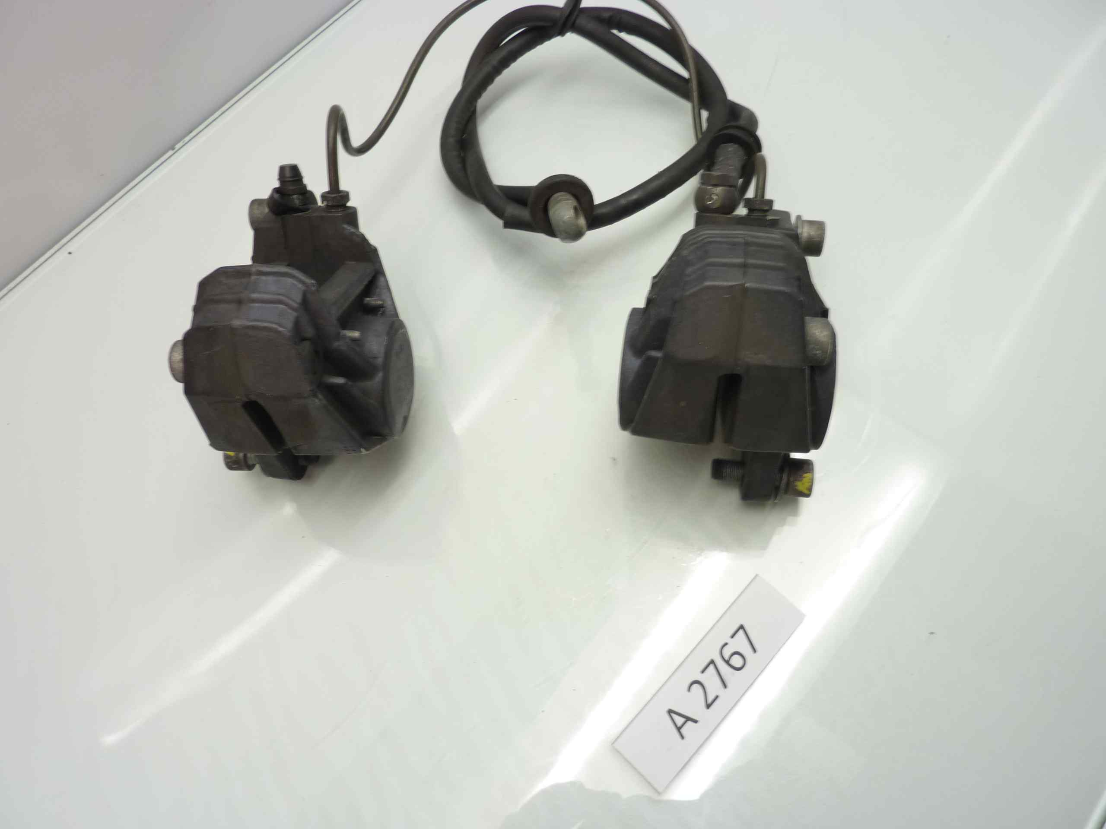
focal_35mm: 25
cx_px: 553
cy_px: 414
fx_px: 799
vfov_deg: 54.9
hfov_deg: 69.4
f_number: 3.3
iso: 125
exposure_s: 1/15
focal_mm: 4.1
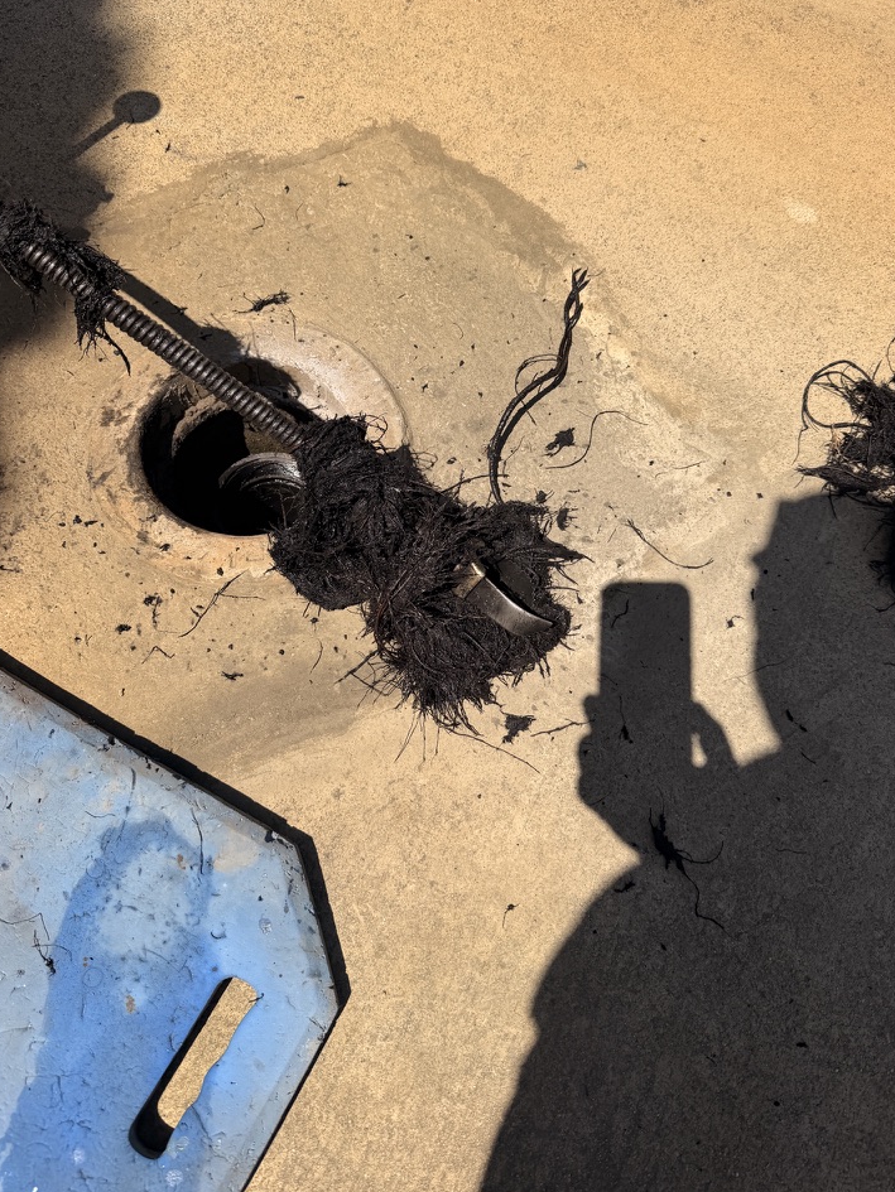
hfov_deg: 53.1
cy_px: 550
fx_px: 896
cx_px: 467
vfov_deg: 67.2
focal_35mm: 26
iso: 80
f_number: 1.78
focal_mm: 6.76
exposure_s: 1/5714
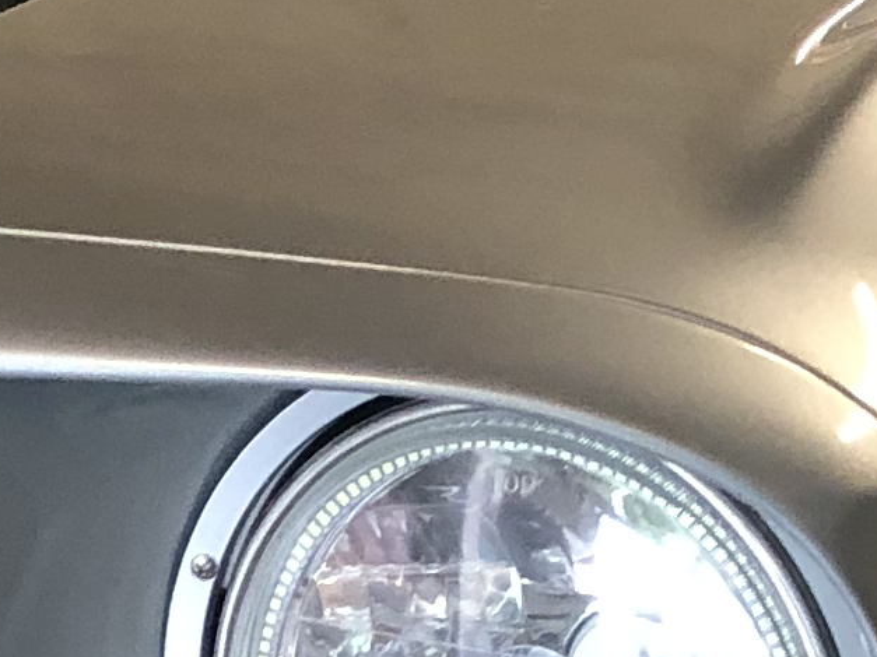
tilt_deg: -20.9
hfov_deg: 11.0
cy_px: 931
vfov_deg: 8.1
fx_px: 4559
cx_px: 359
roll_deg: -0.4
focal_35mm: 180
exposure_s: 1/15
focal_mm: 3.99
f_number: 1.8
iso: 80
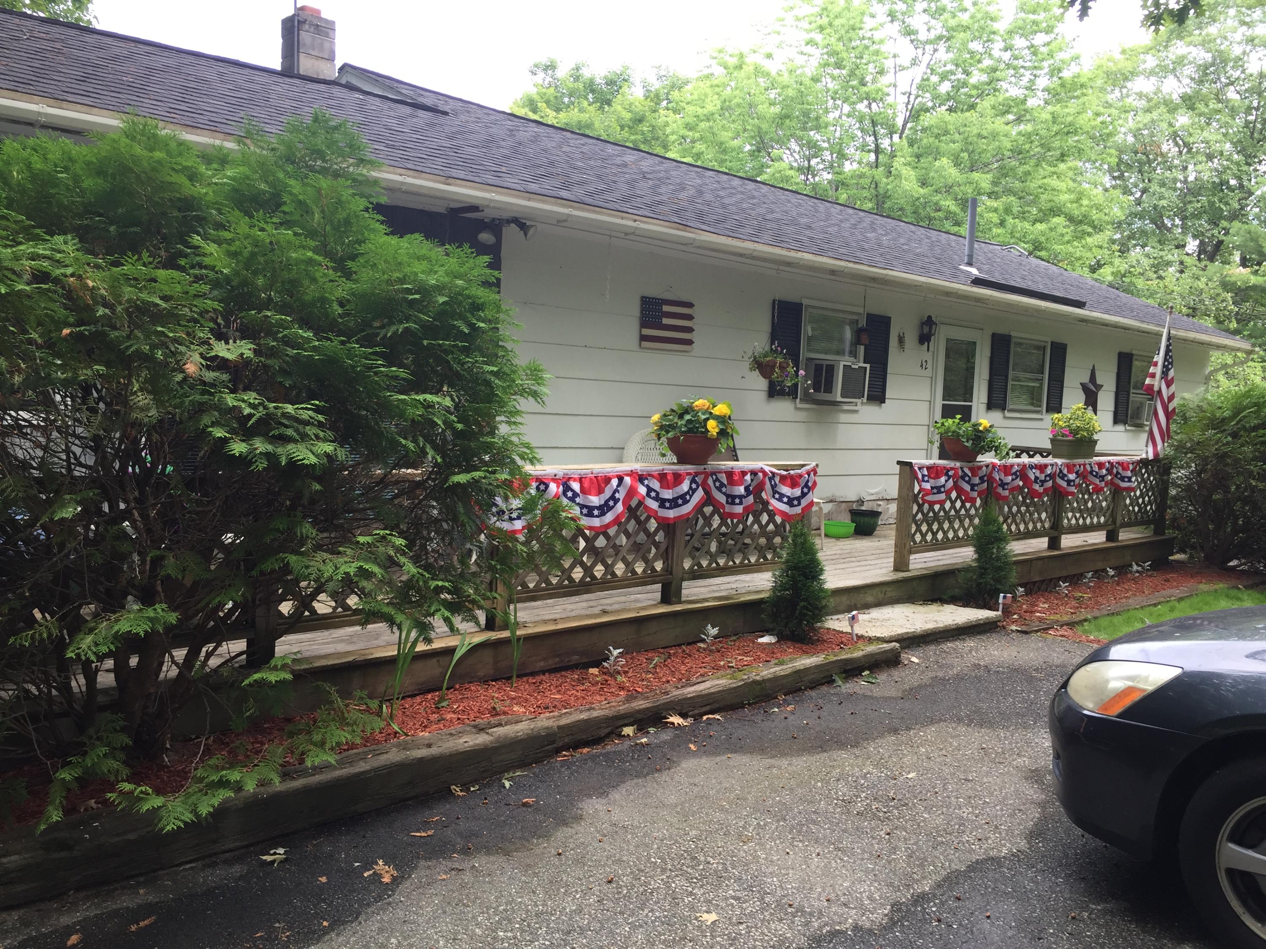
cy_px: 474
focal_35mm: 29
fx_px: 1061
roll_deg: -3.5
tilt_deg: -4.1
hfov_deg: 61.7
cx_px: 633
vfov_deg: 48.2
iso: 32
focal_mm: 4.15
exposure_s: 1/210
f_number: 2.2
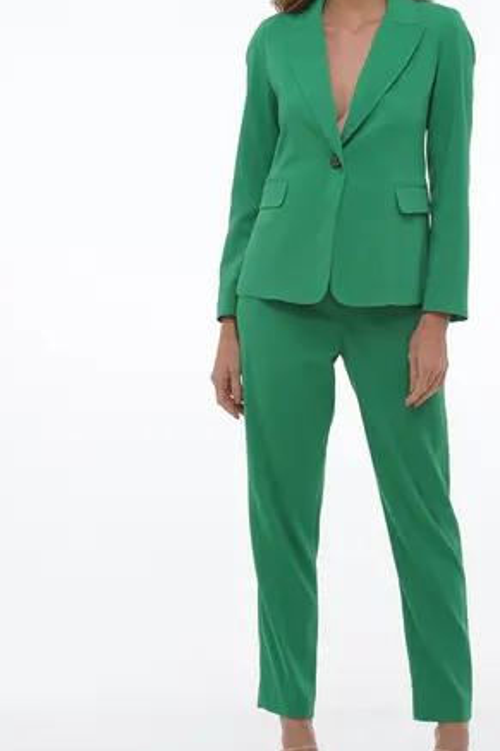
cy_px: 323
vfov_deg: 19.1
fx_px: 2231
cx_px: 329
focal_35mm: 107
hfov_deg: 12.8
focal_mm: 78
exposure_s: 1/160
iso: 200
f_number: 9
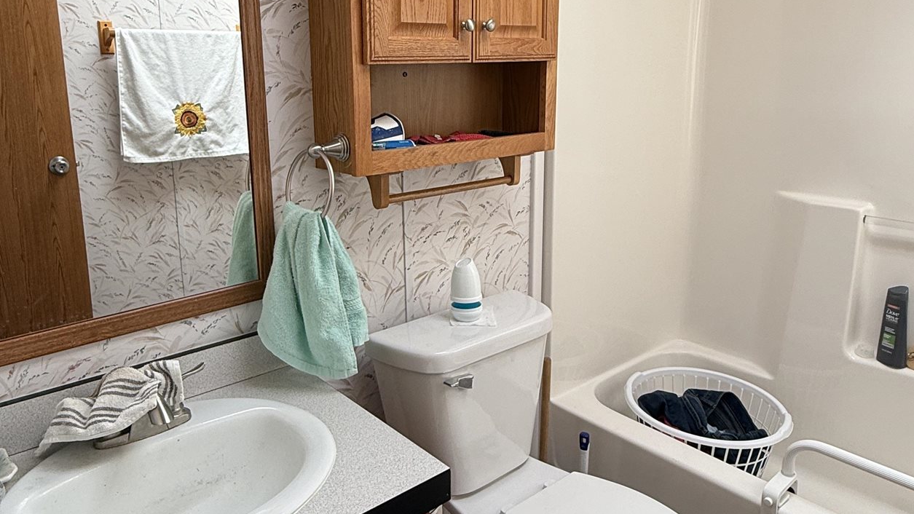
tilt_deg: -11.3
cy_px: 201
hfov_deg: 67.6
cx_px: 396
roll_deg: +0.7
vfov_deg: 41.3
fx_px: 679
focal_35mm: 28
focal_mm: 2.22
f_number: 2.2
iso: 64
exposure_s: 1/99
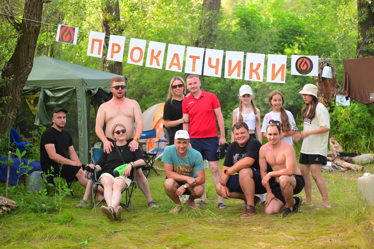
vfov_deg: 19.4
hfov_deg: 28.9
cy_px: 124
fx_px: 727
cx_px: 187
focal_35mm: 70
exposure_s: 1/80
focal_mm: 70
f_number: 2.8
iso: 250
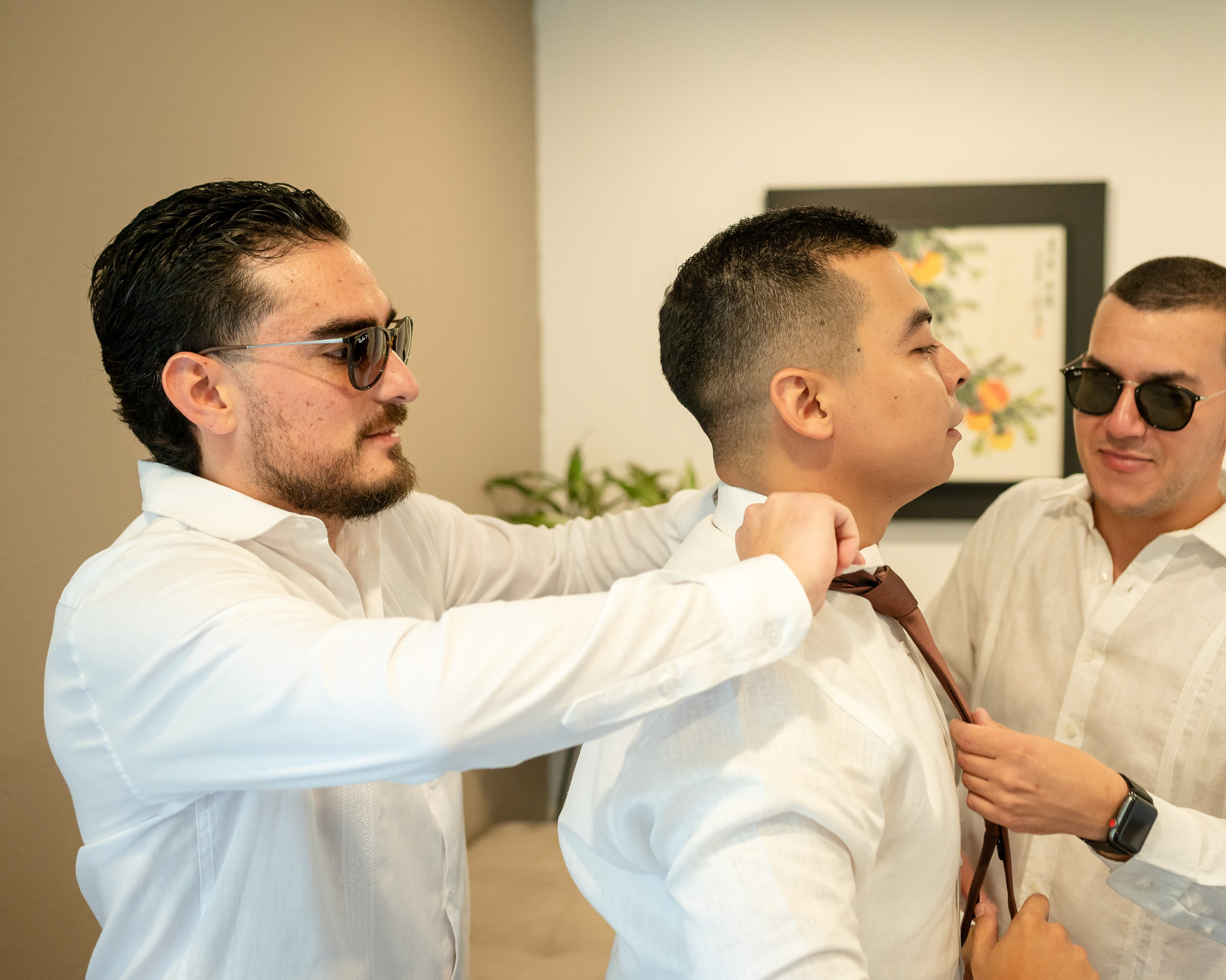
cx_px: 725
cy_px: 486
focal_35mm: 41
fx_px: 1488
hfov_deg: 44.6
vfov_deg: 36.5
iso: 1600
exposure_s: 1/125
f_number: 3.2
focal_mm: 35
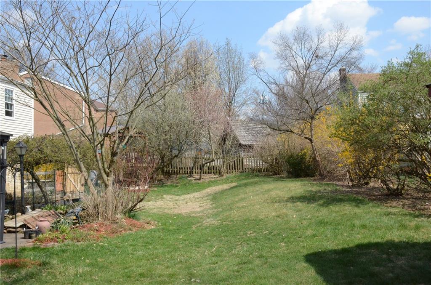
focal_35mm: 39
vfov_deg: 34.0
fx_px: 466
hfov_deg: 49.7
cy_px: 142
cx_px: 216
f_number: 18
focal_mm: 26
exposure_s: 1/1250
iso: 3200
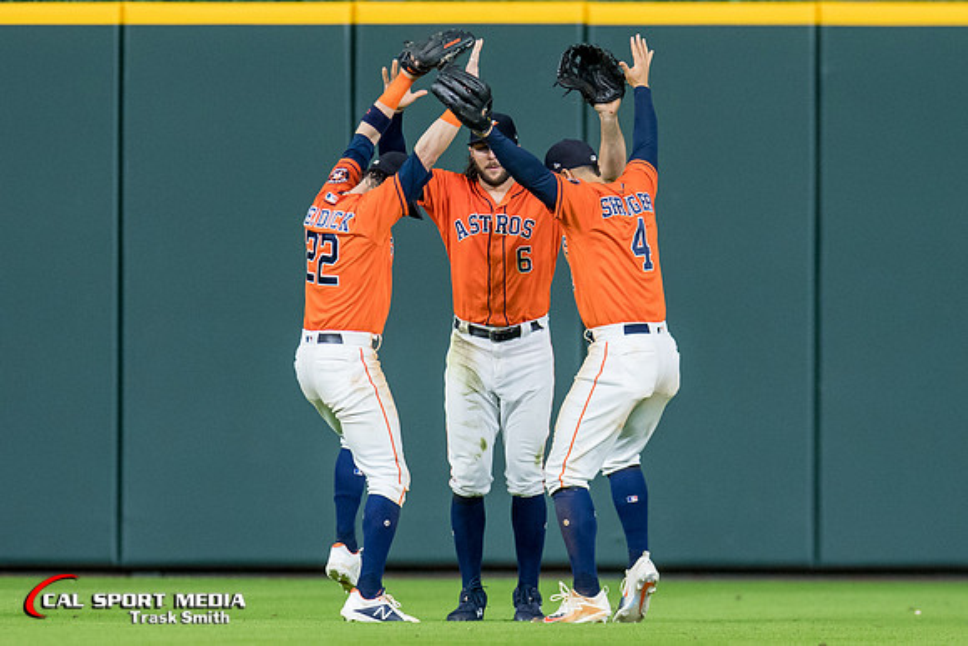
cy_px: 244
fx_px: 25650
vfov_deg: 1.4
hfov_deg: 2.2
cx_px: 465
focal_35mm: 954
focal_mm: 400
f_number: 4
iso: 2500
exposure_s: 1/1000
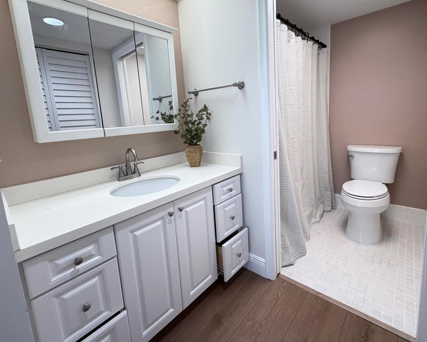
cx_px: 222
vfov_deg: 76.6
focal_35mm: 17
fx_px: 215
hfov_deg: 89.6
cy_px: 149
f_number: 2.2
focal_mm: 2.22
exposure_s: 1/120
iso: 250
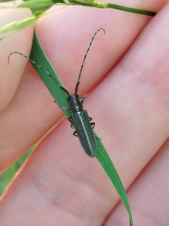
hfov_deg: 45.4
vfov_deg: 58.4
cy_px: 113
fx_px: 202
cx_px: 84
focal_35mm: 31
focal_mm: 5.31
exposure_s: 1/50
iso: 50
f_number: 1.7
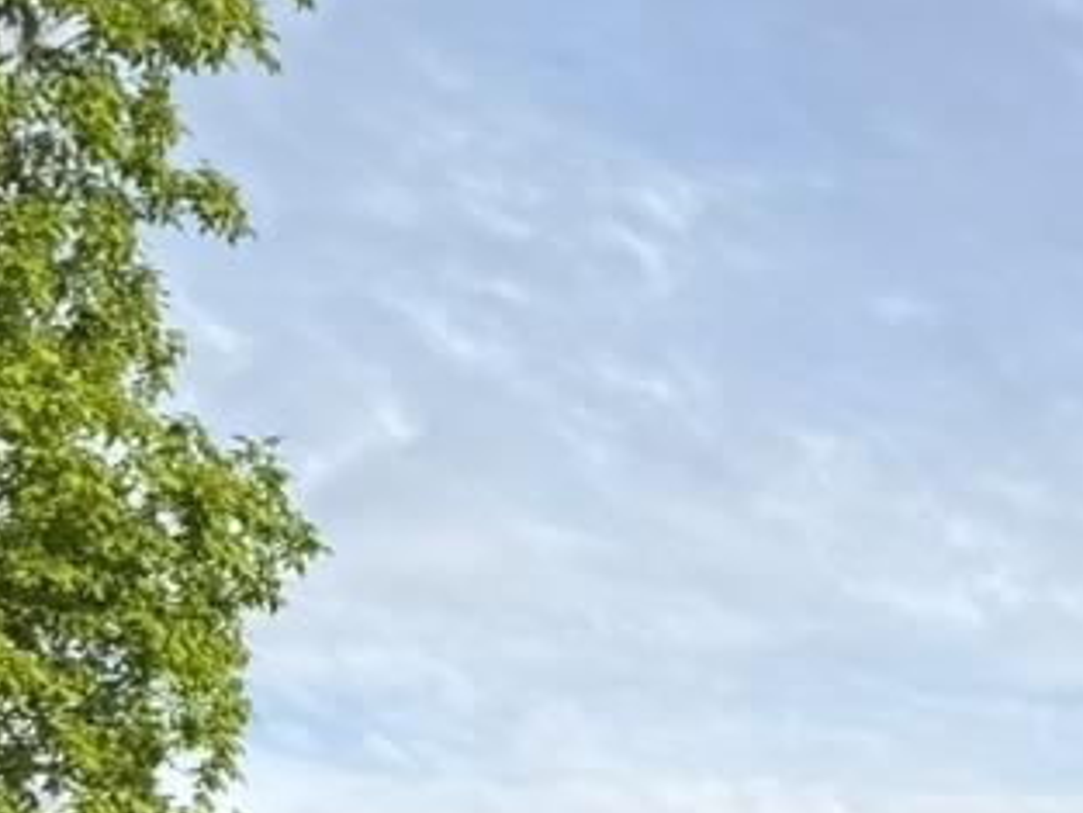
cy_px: 1875
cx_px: 2578
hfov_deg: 10.8
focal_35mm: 157
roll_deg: -1.1
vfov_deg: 8.7
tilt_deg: +1.6
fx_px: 4914
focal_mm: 6.76
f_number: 1.78
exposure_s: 1/1949
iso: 80
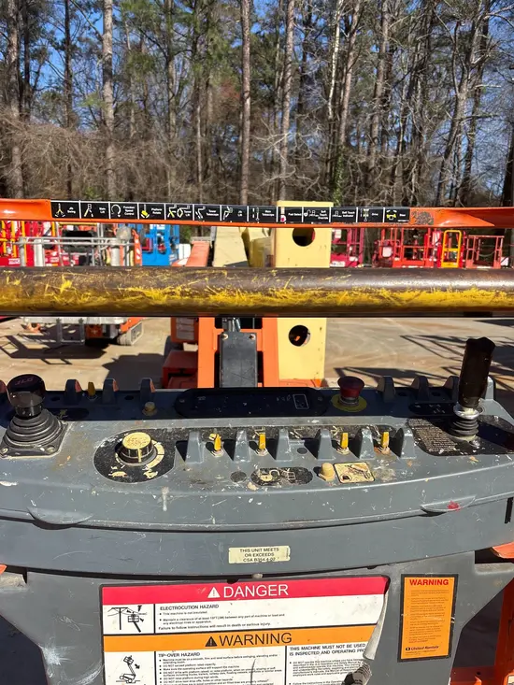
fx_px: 515
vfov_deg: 67.3
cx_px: 257
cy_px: 342
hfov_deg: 53.1
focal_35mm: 26
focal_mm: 5.96
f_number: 1.6
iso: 50
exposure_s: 1/3106
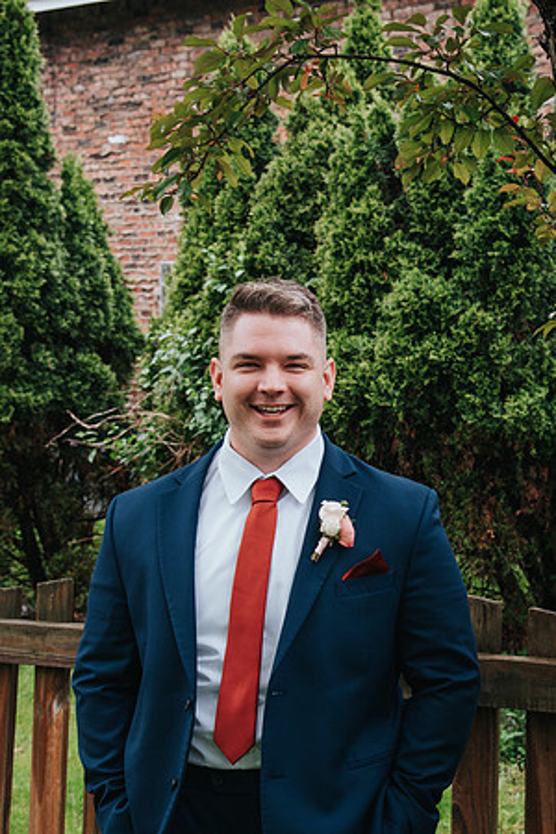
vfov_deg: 30.5
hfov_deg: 20.3
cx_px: 465
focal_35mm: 66
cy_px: 417
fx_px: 1528
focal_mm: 44
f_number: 5.6
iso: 400
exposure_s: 1/125
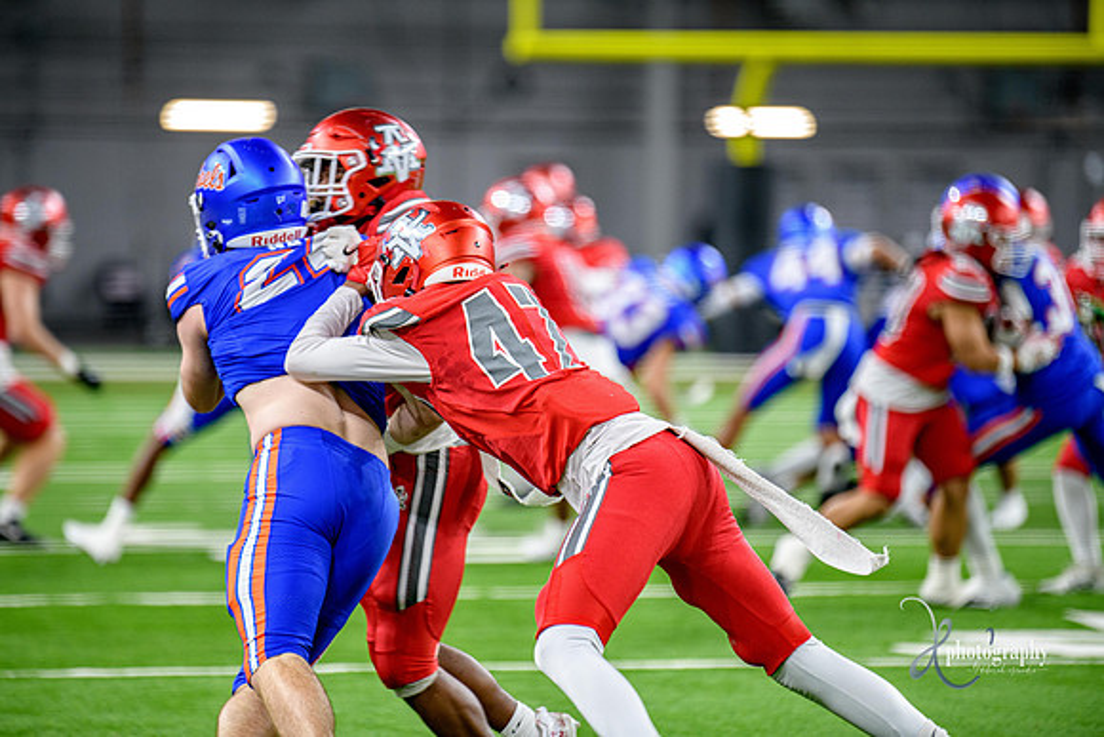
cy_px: 368
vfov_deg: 5.1
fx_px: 8282
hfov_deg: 7.6
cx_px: 552
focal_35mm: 270
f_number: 2.8
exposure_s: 1/400
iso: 1000
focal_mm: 270
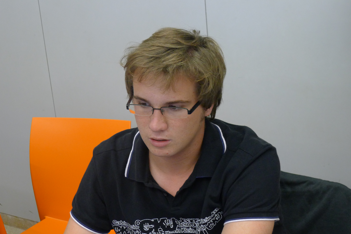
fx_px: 595
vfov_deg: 22.3
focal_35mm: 61
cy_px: 116
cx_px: 174
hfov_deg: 32.9
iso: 400
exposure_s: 1/30
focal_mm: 12.8
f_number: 2.8
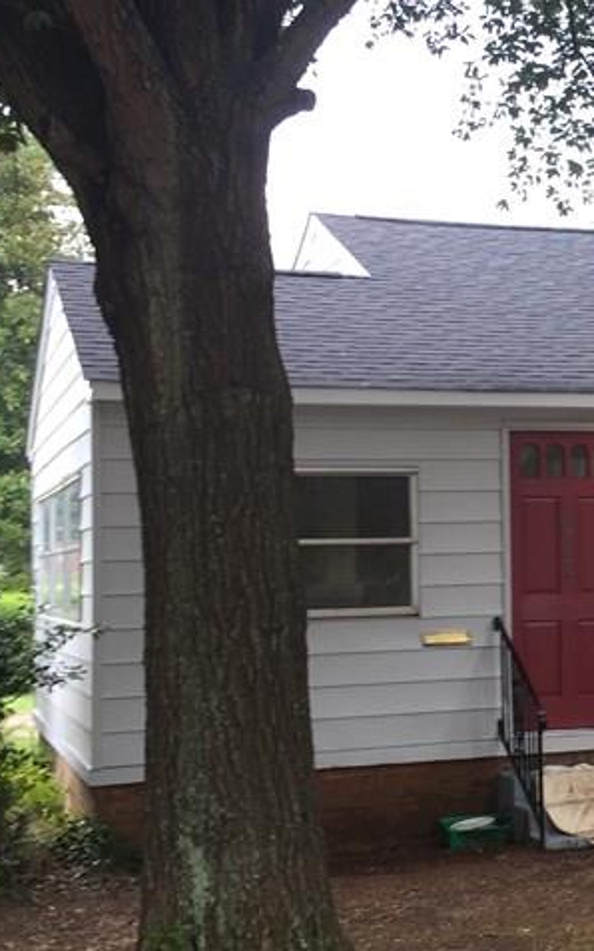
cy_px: 508
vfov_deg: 31.1
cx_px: 706
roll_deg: +0.3
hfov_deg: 18.7
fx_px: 1710
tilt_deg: +0.4
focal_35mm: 66
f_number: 2.2
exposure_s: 1/60
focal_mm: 4.15
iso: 32
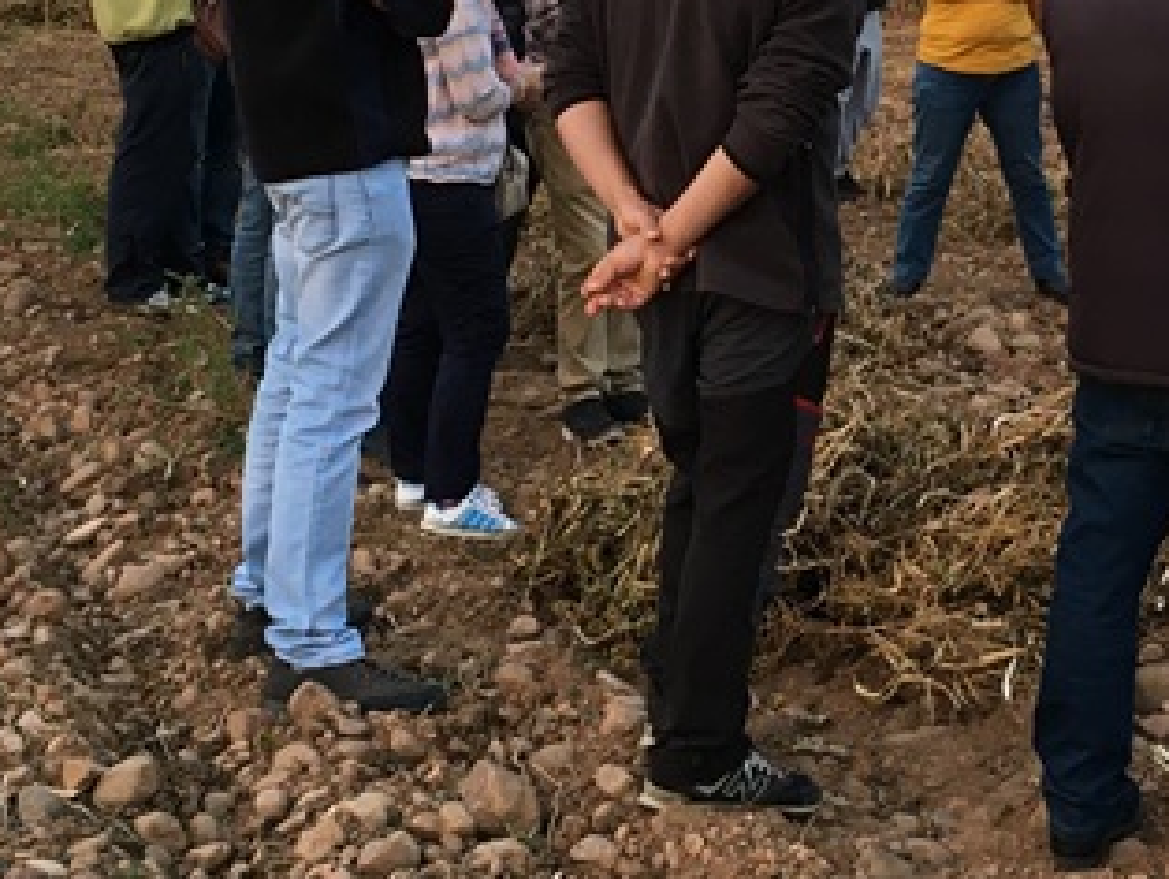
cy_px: 242
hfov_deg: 20.9
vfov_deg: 15.9
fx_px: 3143
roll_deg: -0.9
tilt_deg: -7.5
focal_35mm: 93
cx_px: 875
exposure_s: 1/33
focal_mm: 4.15
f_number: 2.2
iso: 25
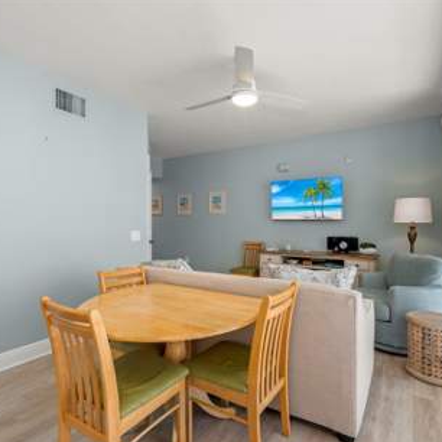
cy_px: 227
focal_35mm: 20
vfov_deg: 74.8
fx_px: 289
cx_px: 233
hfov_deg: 74.8
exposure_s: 1/8
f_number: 11
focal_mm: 15
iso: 400
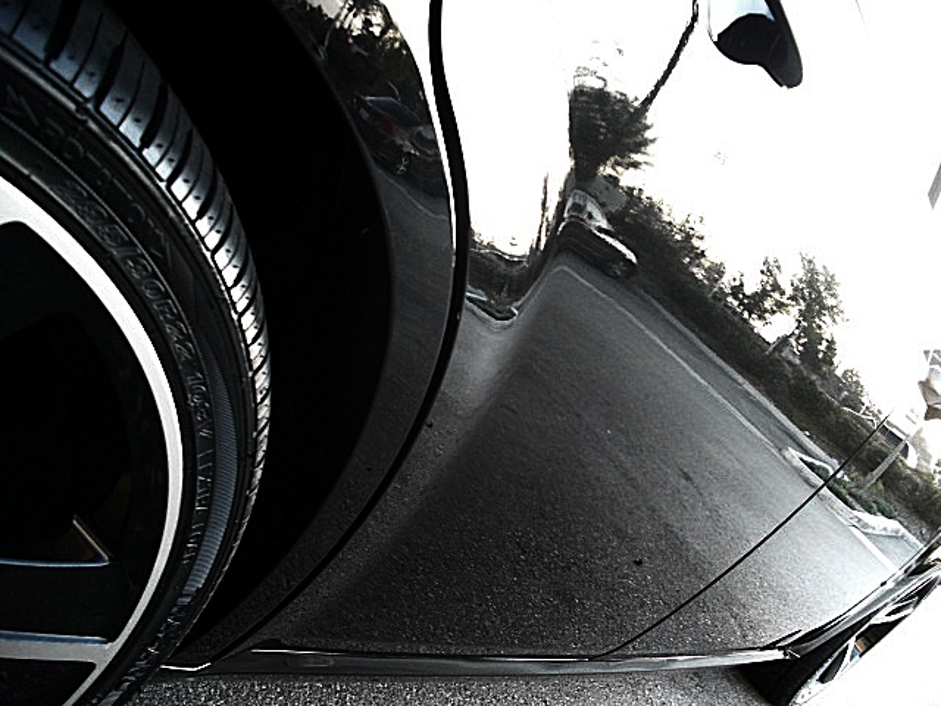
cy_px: 353
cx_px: 470
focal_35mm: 36
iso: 400
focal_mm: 6.3
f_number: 2.8
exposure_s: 1/60
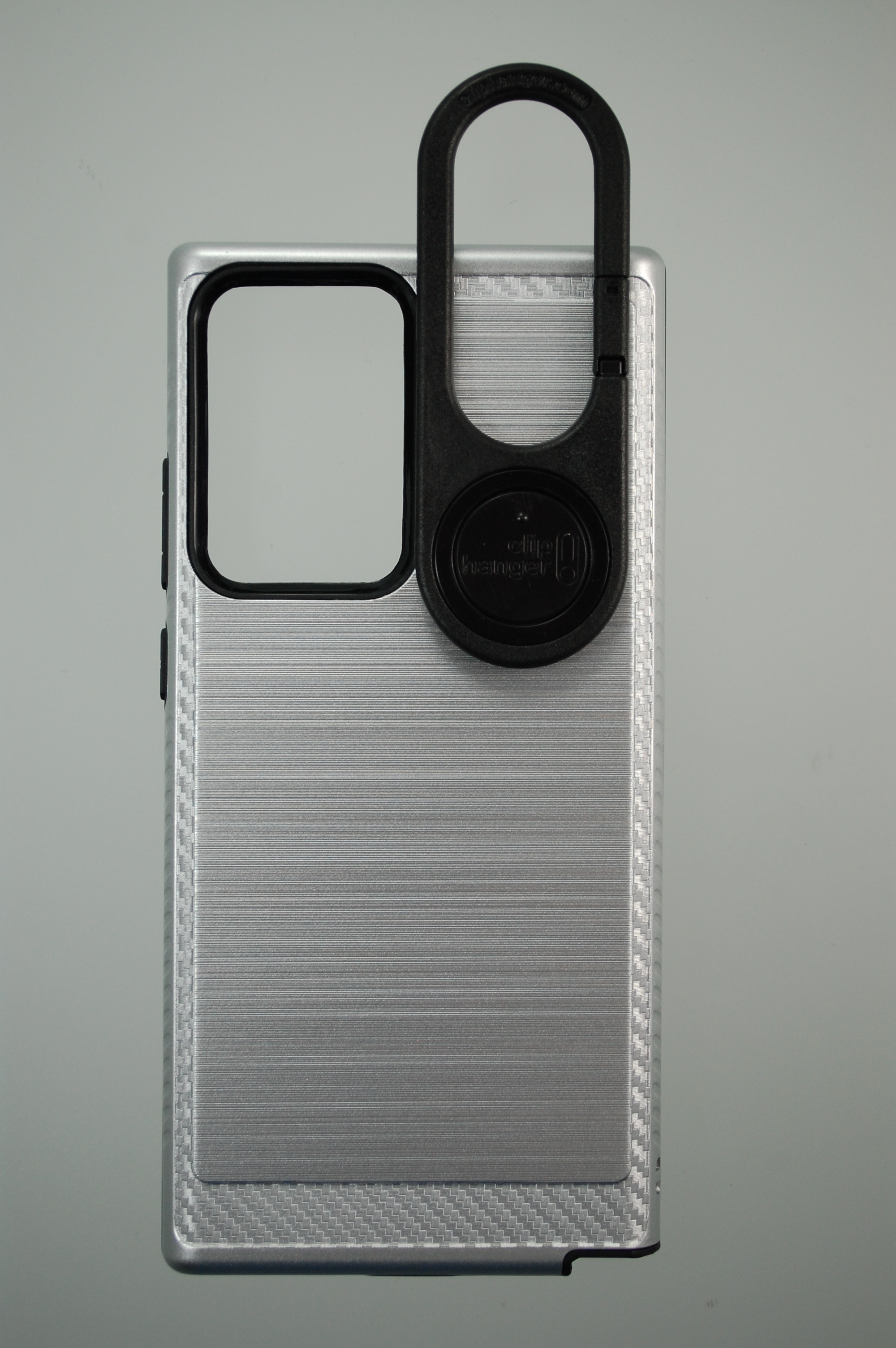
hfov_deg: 25.0
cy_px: 674
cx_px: 448
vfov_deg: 36.9
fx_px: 2020
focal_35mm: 54
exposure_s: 1/100
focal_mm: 36
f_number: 5.3
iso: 400
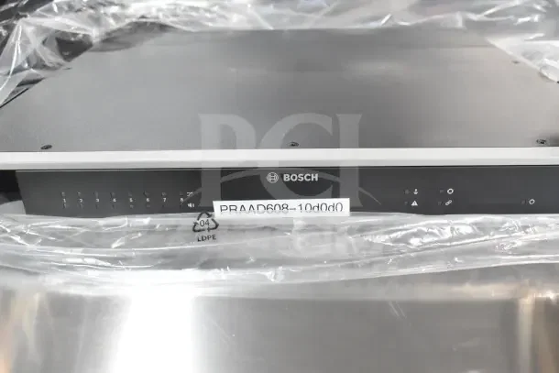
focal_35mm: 33
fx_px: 513
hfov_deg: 57.2
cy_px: 186
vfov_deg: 40.0
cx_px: 280
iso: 6400
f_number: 7.1
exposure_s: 1/200
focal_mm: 22
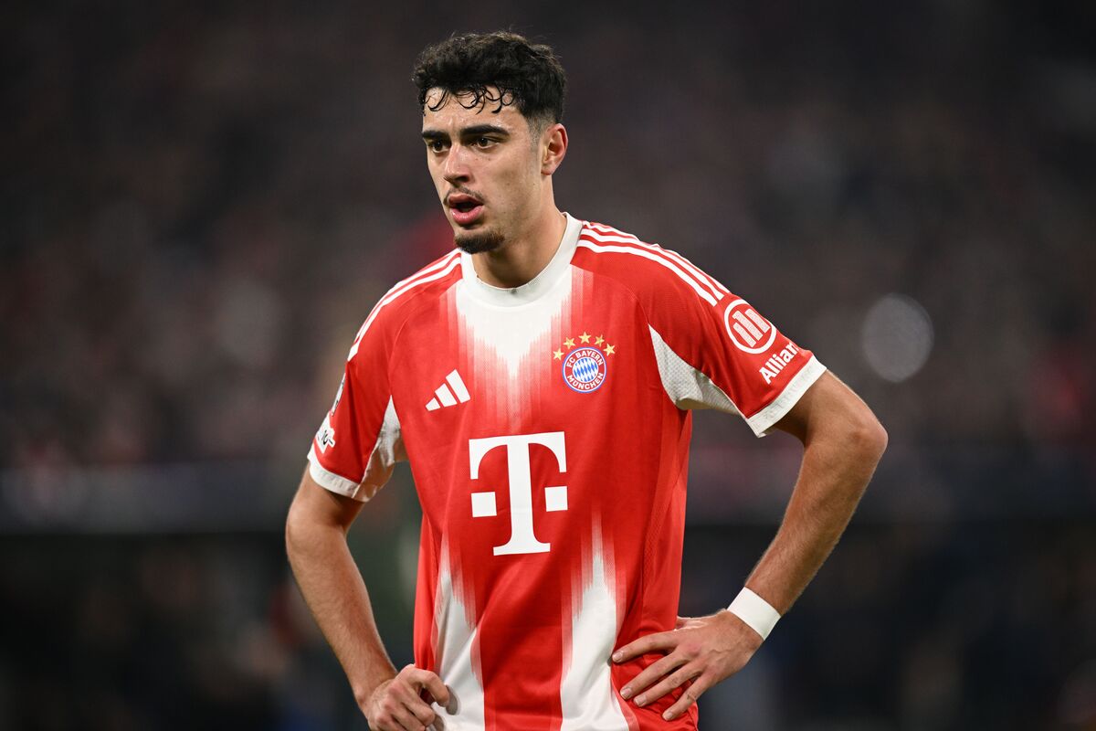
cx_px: 548
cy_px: 366
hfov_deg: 5.2
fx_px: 12177
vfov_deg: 3.4
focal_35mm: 400
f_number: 2.8
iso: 2500
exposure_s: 1/1600
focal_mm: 400
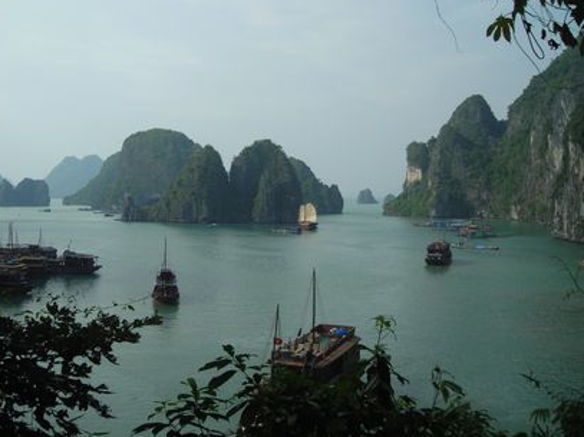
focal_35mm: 42
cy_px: 201
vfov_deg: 34.3
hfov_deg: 44.8
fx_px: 708
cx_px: 286
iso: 50
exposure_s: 1/243
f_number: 6.4
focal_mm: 6.3
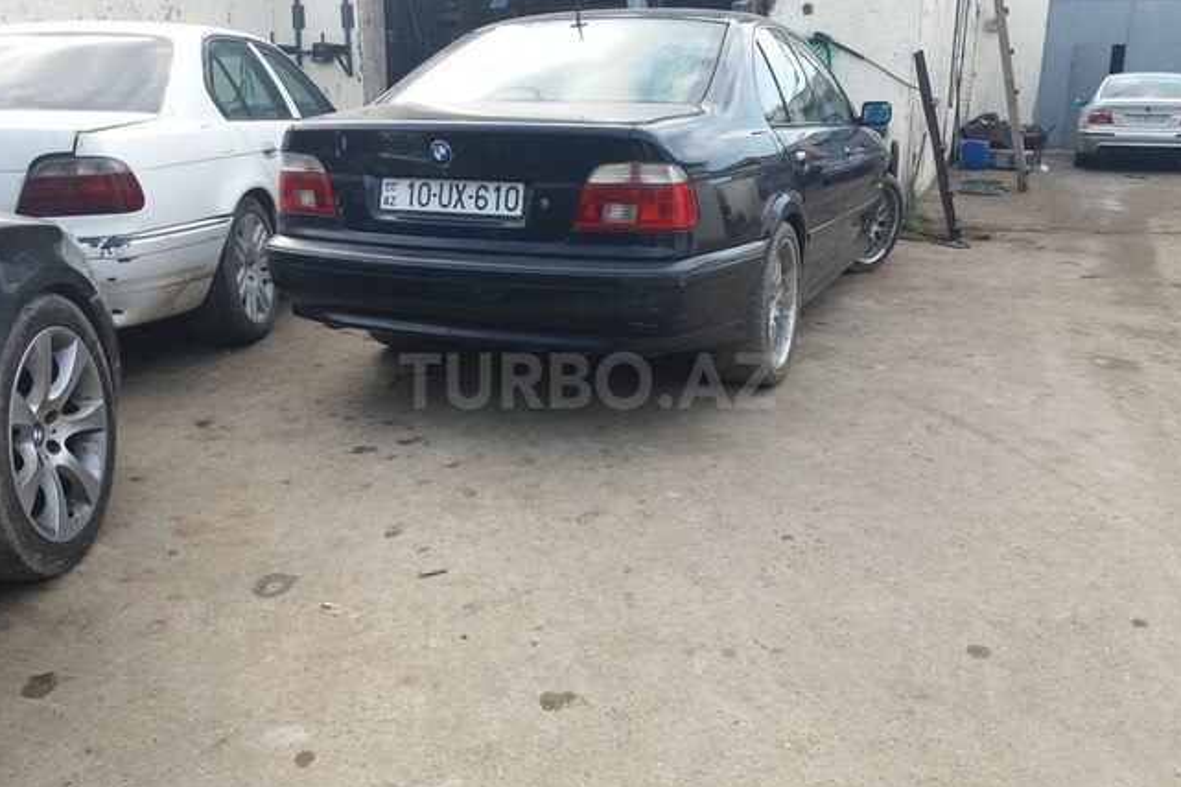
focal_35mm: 30
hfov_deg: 61.9
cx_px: 588
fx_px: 984
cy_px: 381
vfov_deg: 43.6
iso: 64
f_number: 1.9
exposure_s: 1/434
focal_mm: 3.7
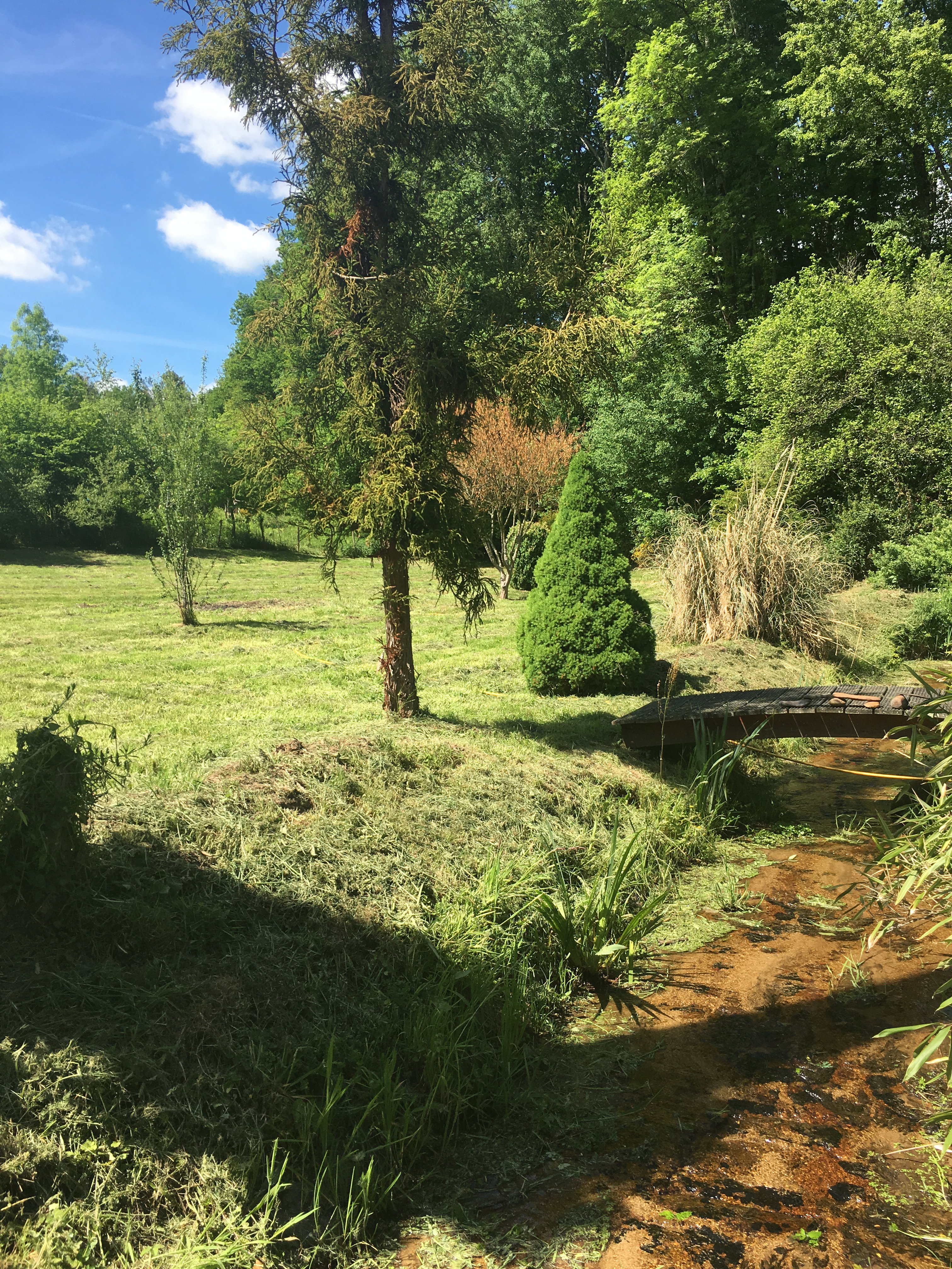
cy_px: 634
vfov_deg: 61.7
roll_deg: +1.4
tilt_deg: -4.1
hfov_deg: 48.2
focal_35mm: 29
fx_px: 1063
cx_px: 476
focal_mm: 4.15
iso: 25
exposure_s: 1/801
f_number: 2.2
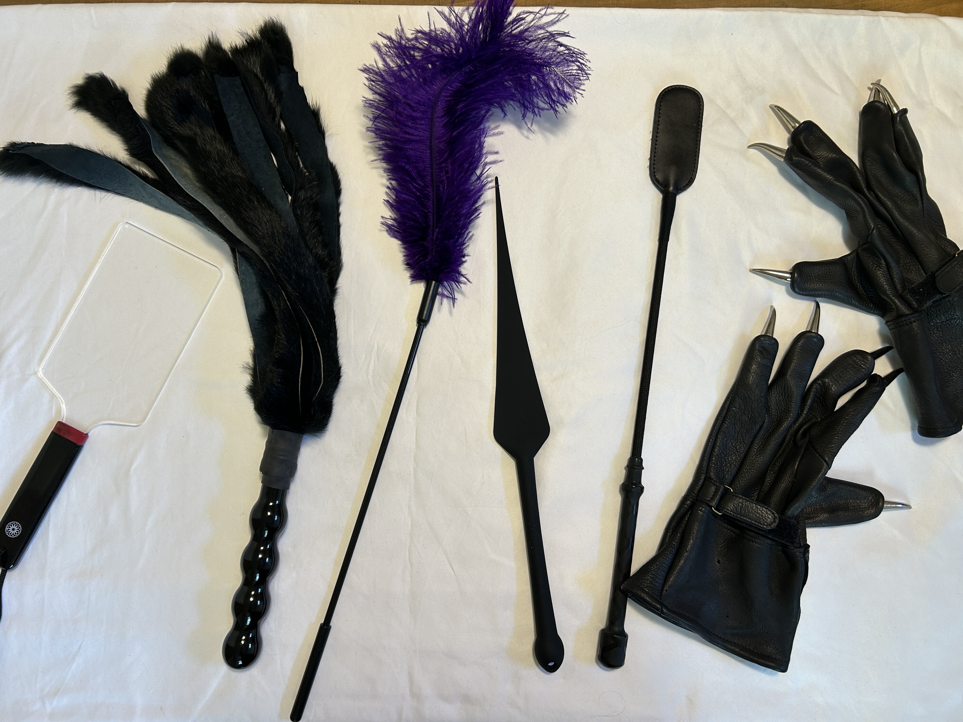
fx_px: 723
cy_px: 361
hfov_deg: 67.3
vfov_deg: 53.1
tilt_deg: -86.0
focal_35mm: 26
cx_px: 482
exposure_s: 1/60
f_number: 1.5
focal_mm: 5.7
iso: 64
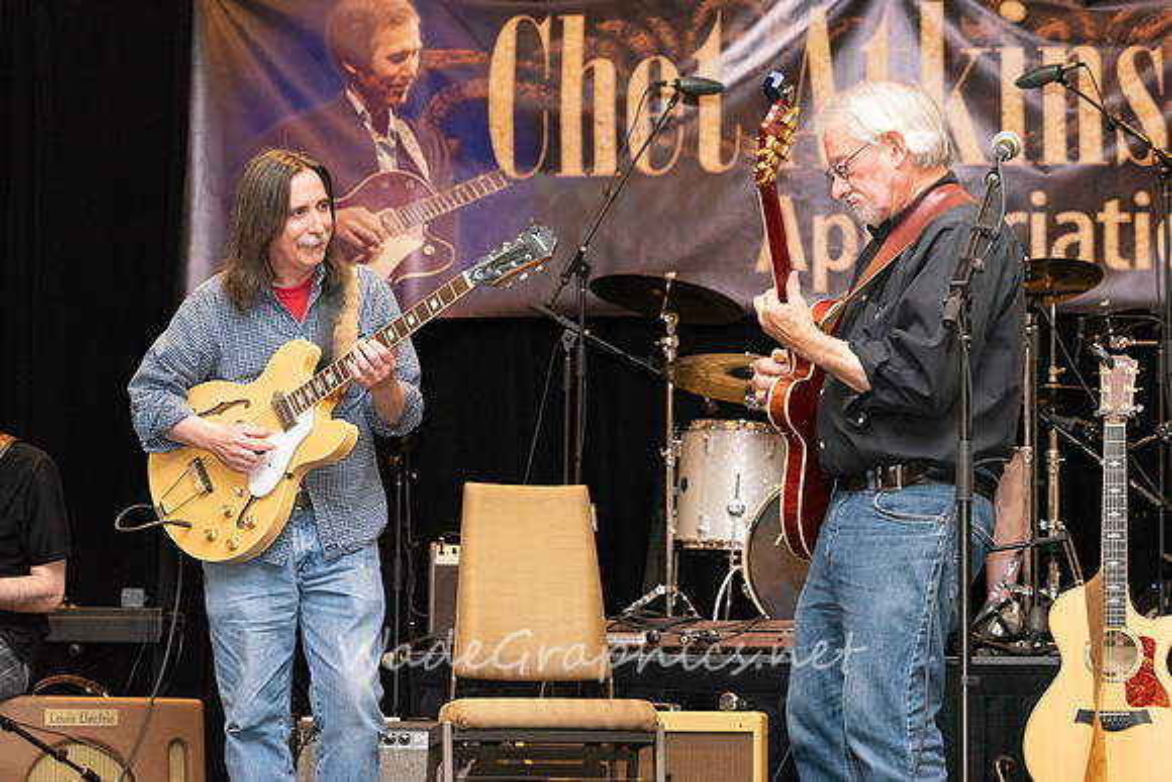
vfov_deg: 16.1
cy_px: 391
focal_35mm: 85
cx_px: 586
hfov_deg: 23.9
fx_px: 2768
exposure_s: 1/200
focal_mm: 85
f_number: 6.3
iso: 6400
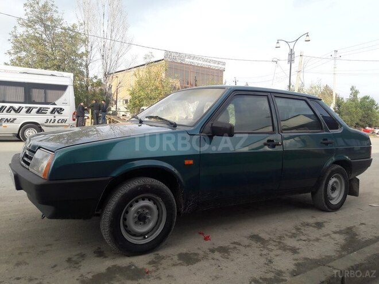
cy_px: 142
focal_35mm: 28
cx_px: 190
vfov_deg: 49.7
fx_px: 307
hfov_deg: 63.4
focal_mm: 3.7
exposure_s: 1/452
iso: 40
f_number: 1.9
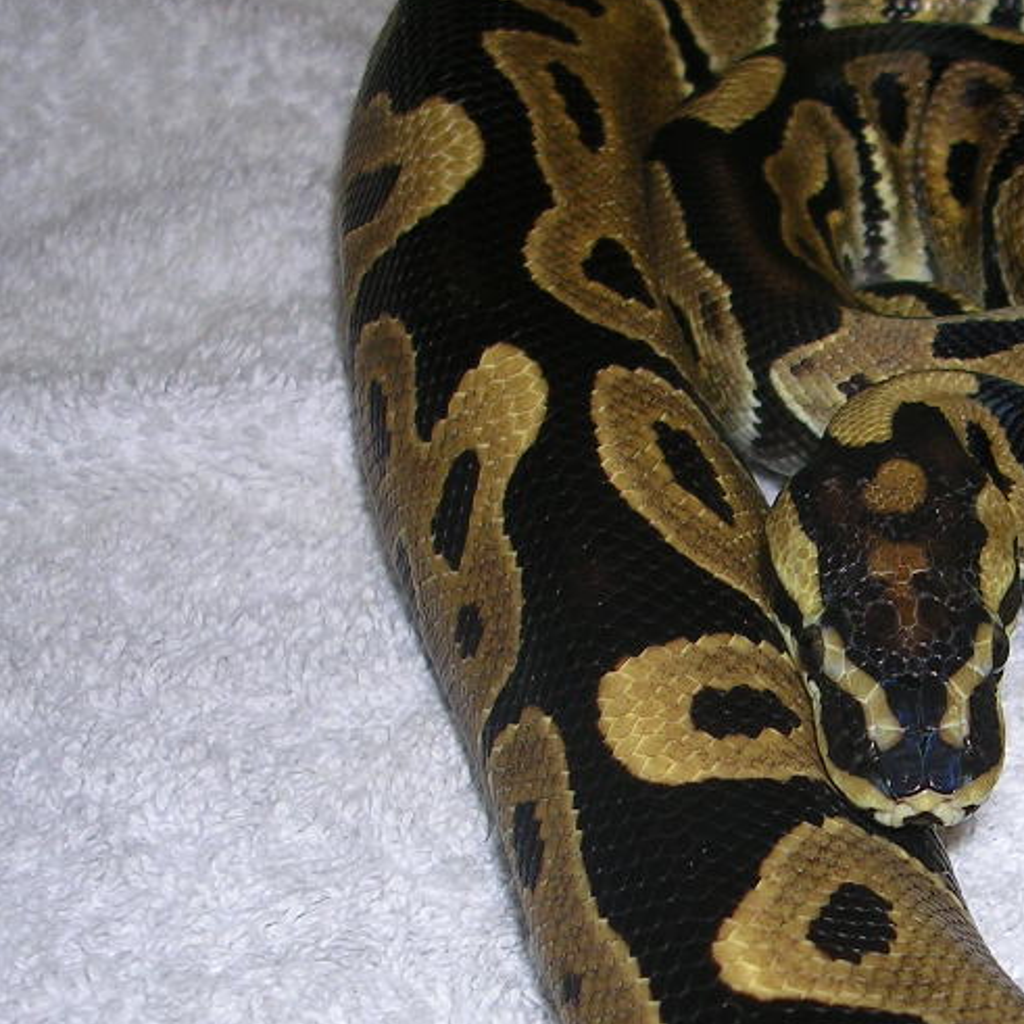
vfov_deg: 24.5
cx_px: 899
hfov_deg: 24.0
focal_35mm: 70
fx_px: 2343
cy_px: 707
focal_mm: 5.8
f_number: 2.8
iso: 50
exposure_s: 1/60.1
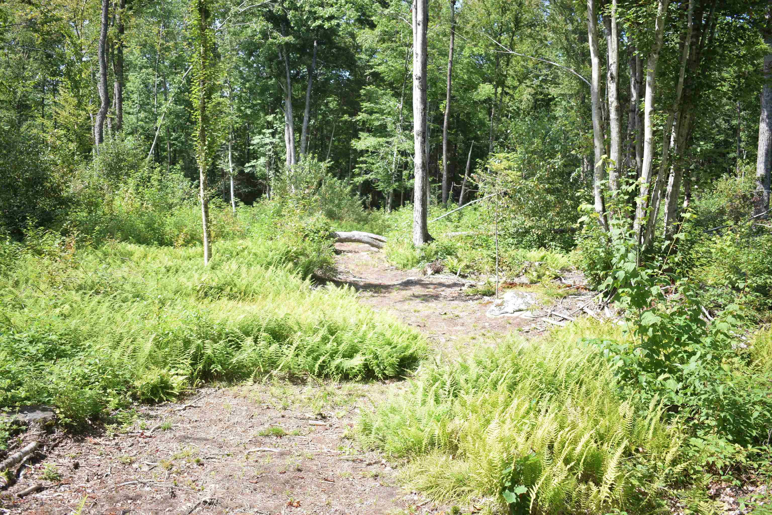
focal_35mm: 36
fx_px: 772
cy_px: 258
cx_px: 386
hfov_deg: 53.1
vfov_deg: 36.9
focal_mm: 24
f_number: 4
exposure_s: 1/200
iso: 100
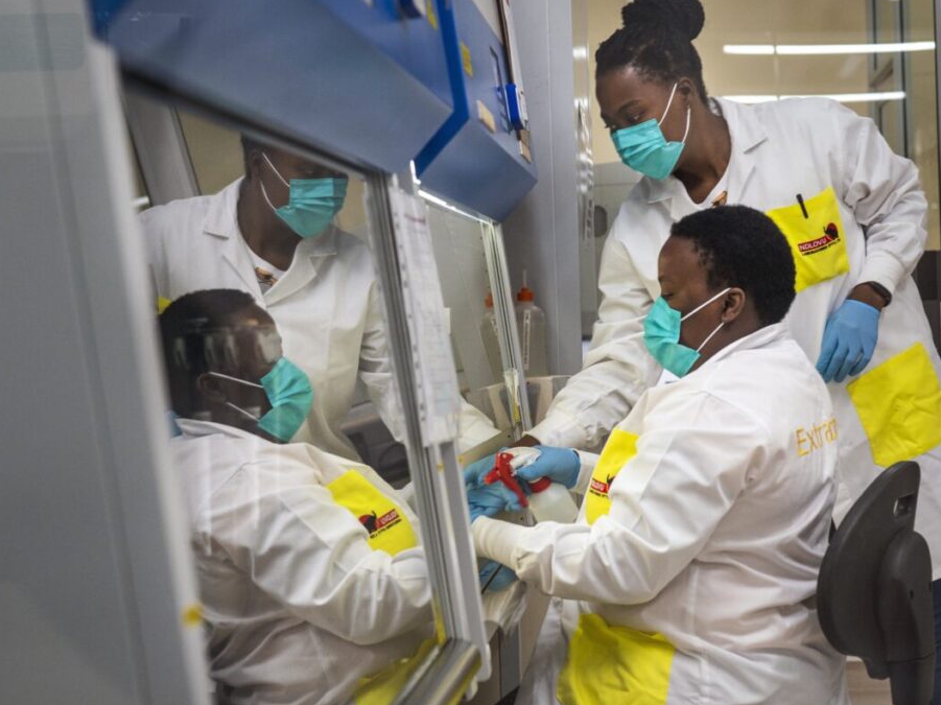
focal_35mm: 82
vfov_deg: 18.0
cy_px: 352
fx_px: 2228
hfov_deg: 23.8
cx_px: 522
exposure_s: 1/125
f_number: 3.2
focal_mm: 50
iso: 640
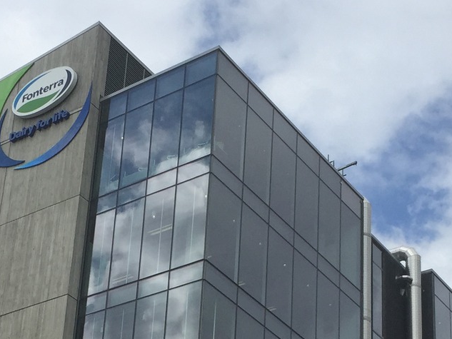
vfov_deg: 16.2
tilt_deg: +23.2
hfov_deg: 22.0
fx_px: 1149
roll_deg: -4.9
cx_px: 111
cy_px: 400
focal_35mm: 88
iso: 32
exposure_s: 1/2639
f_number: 2.2
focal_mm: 4.15
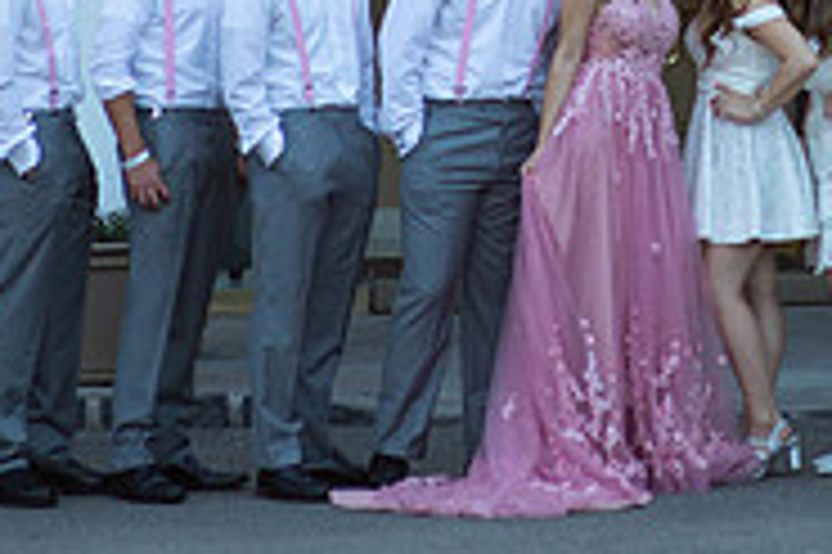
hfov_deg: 7.7
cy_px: -293
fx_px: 6165
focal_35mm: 267
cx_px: 702
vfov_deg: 5.1
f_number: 2
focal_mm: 85
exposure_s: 1/1000
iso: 250
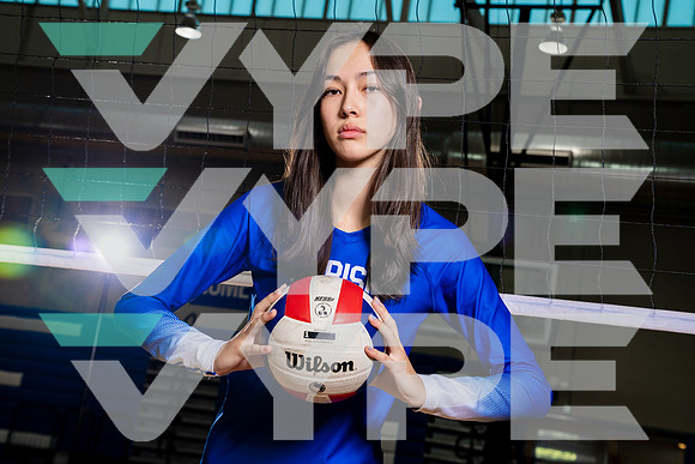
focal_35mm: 64
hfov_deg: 31.4
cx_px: 348
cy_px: 232
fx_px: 1236
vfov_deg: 21.3
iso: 400
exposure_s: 1/250
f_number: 8
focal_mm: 64
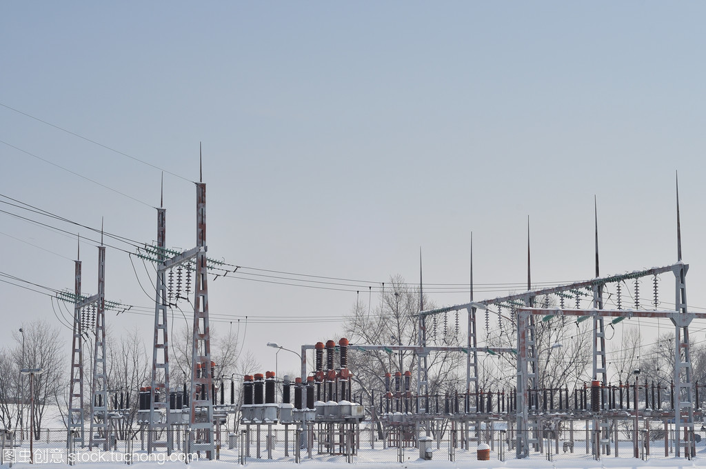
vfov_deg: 18.1
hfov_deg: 27.0
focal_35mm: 75
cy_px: 234
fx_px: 1469
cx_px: 353
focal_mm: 50
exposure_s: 1/400
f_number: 10
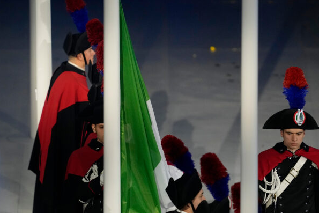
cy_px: 111
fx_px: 6044
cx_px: 178
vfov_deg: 2.0
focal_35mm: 682
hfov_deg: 3.0
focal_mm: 400
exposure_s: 1/2000
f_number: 2.8
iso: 3200
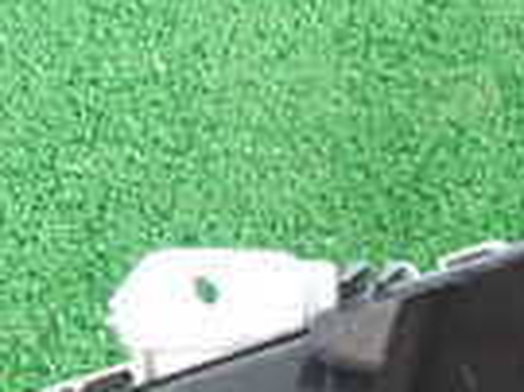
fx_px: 1679
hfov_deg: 15.6
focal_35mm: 111
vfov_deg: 12.5
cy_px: 617
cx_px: 901
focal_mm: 4.5
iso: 250
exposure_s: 1/30
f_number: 2
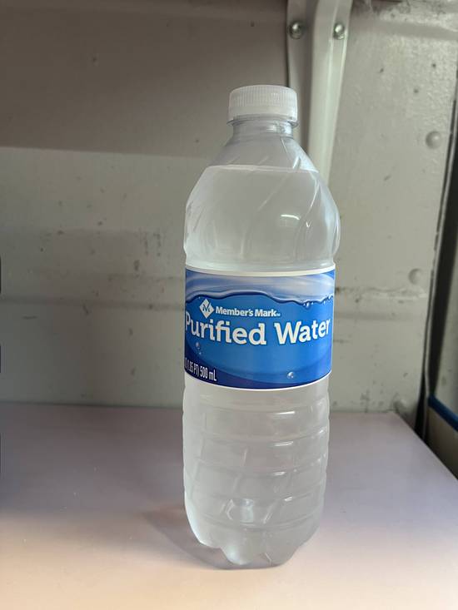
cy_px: 305
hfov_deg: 53.1
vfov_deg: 67.3
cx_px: 229
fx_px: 459
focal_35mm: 26
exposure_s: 1/60
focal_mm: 5.1
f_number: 1.6
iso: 160
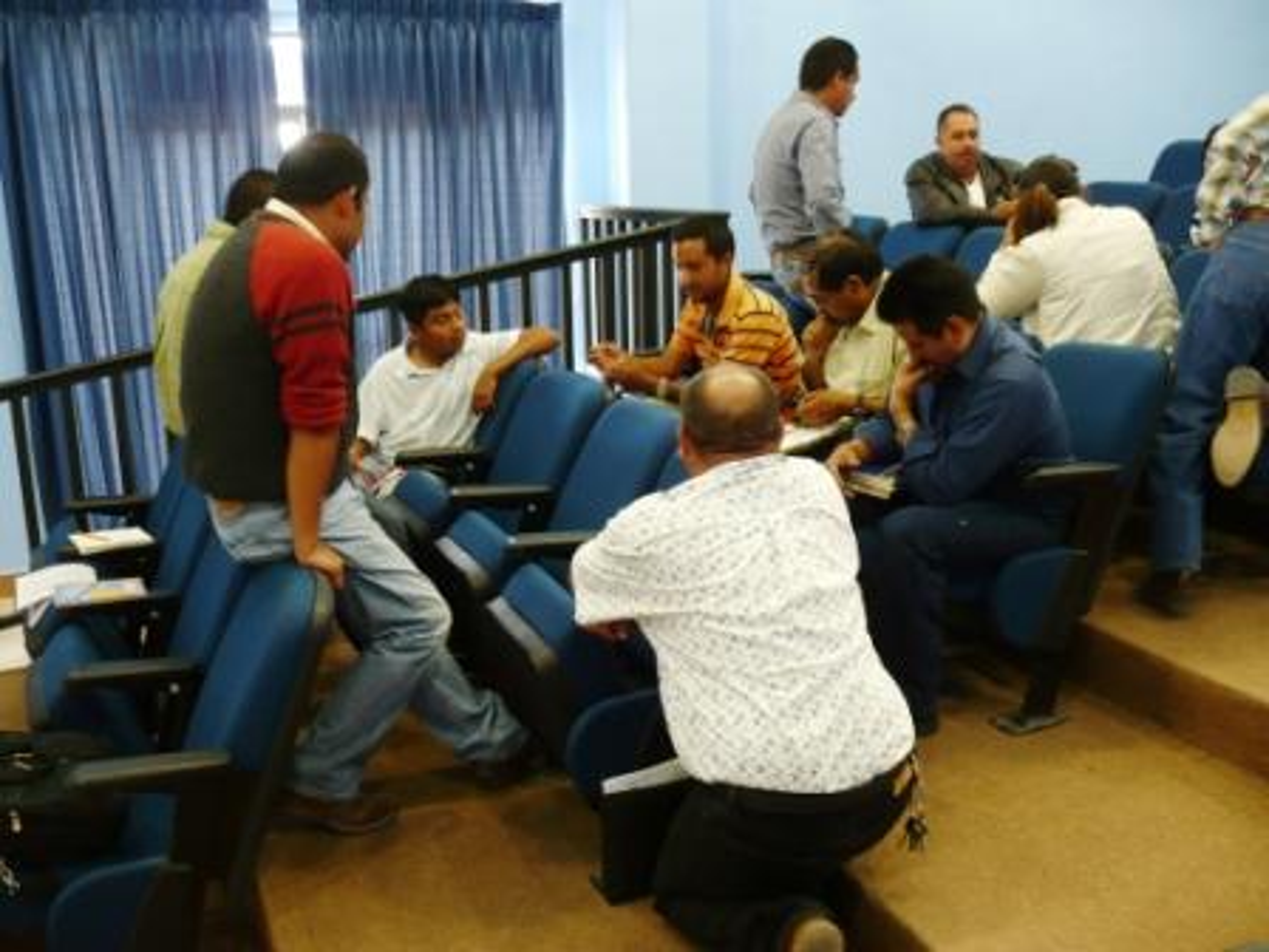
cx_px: 634
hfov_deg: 52.6
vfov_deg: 40.7
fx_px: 1283
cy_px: 476
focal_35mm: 35
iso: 100
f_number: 2.8
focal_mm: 5.8
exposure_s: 1/6
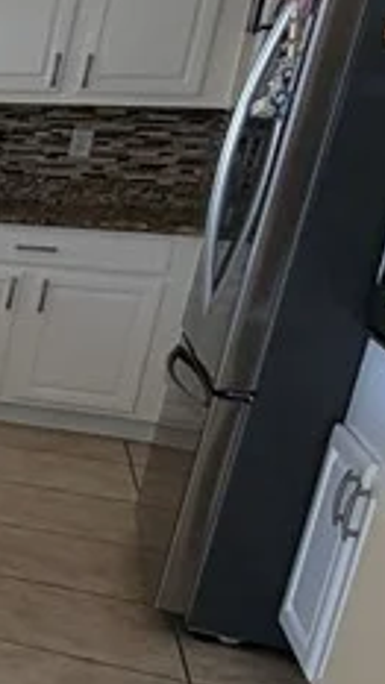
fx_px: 1216
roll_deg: -0.1
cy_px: 396
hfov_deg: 10.8
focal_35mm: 67
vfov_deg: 31.4
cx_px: -817
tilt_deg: -16.1
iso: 80
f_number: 2.2
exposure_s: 1/120
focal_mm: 2.22
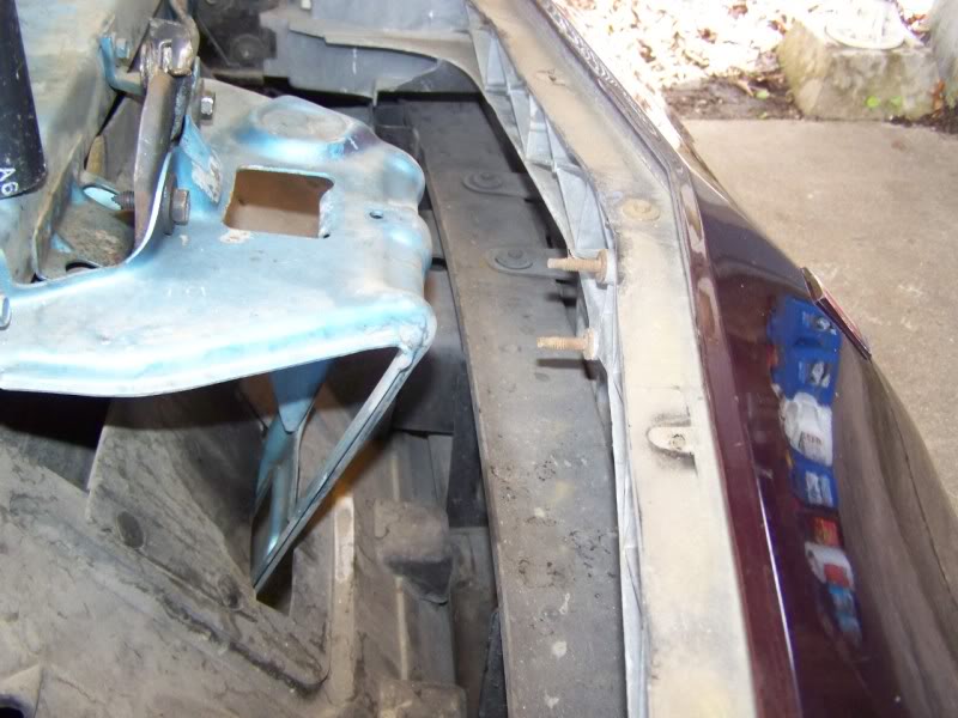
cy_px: 359
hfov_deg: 49.0
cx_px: 479
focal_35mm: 38
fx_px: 1052
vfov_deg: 37.7
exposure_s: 1/30
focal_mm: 6.3
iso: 200
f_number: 2.8
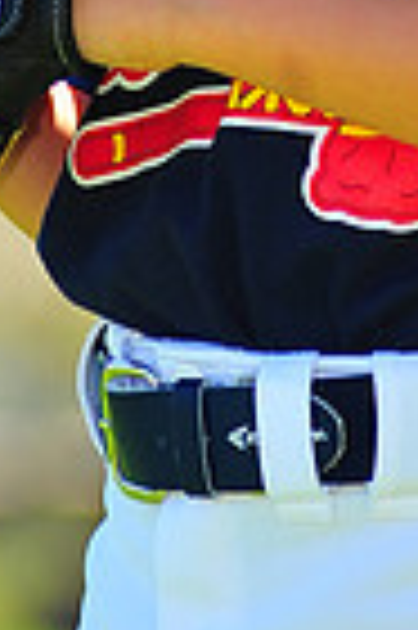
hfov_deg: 1.8
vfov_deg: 2.8
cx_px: 261
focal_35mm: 748
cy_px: -243
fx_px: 13059
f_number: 5
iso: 200
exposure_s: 1/400
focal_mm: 180
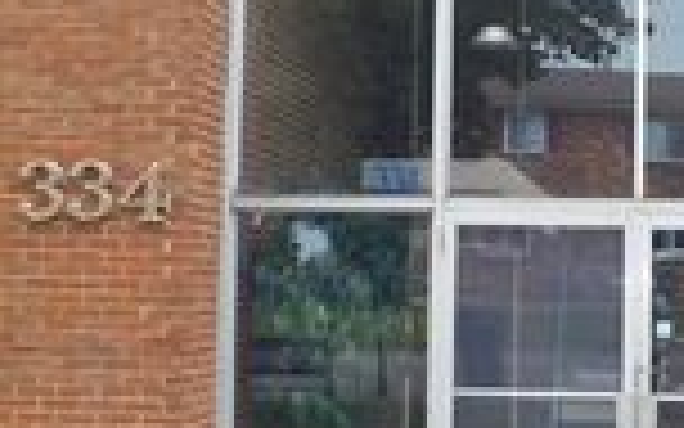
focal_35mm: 80
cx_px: 540
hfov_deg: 25.4
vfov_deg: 16.3
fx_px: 1491
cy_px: 178
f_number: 3
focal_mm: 4
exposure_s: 1/250
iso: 125
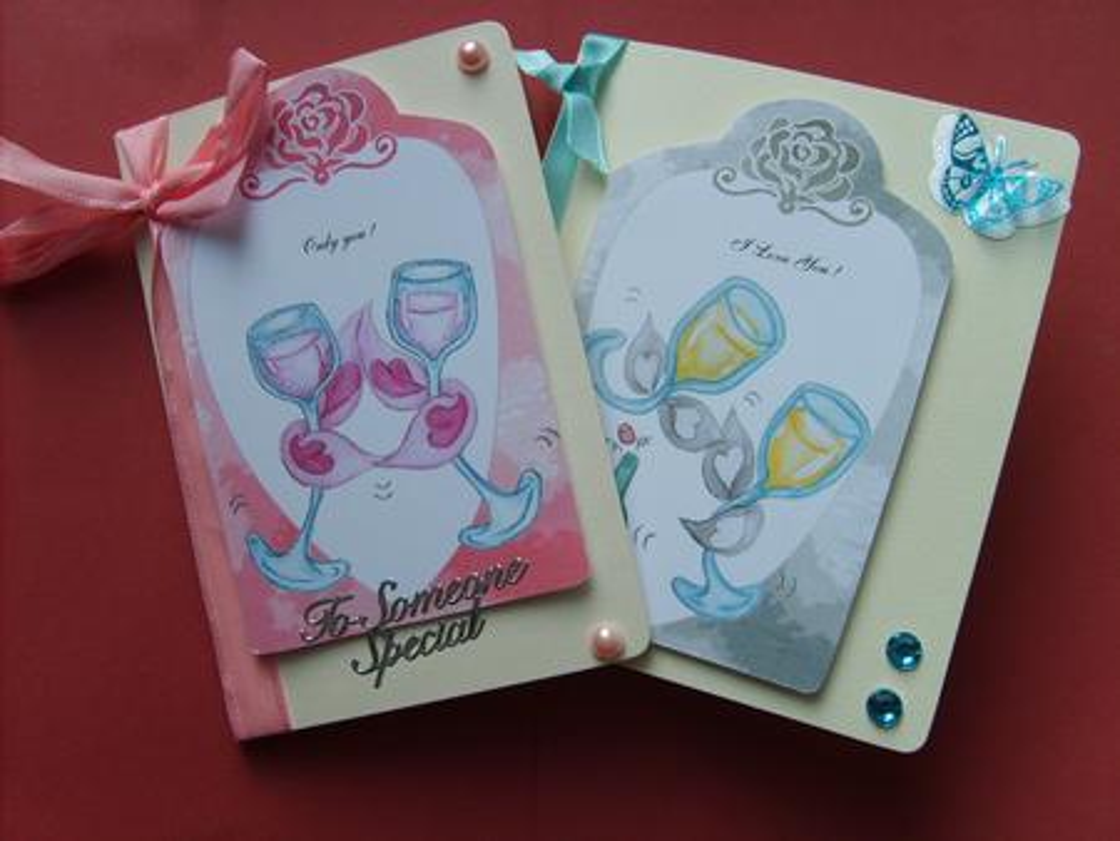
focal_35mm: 35
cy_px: 420
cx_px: 560
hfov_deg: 52.6
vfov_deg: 40.7
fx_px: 1133
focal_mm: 5.8
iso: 50
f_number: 2.8
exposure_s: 1/90
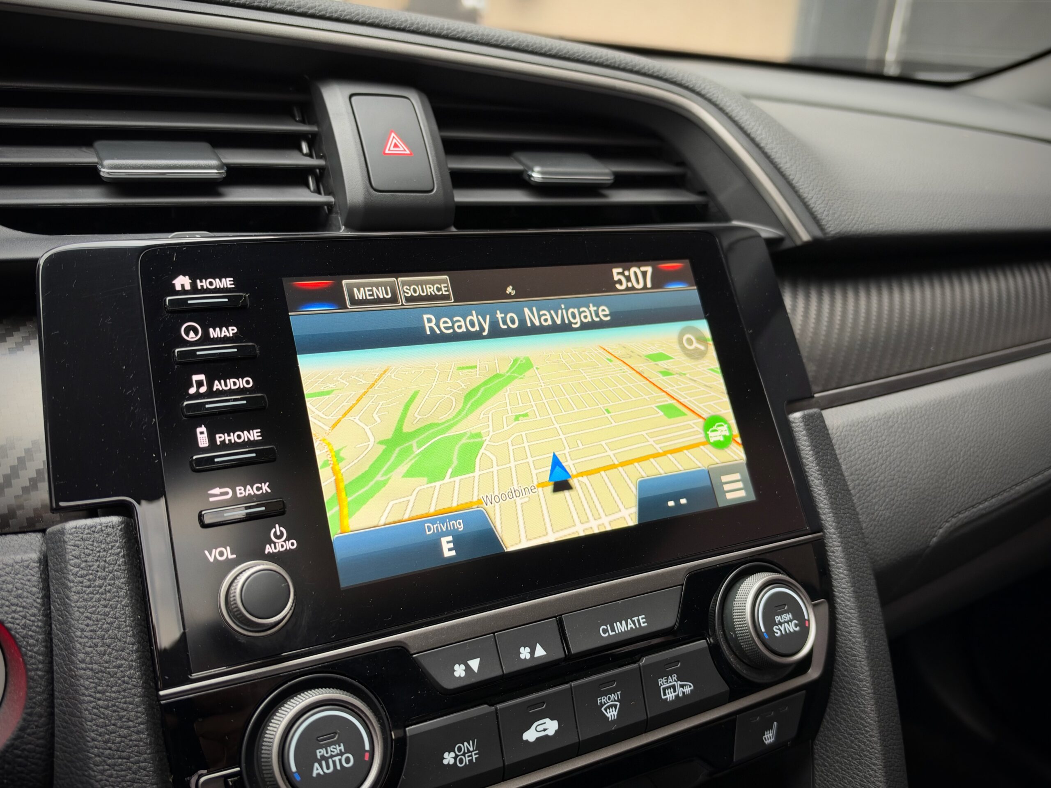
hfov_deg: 60.0
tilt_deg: -18.5
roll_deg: -6.0
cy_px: 394
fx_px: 911
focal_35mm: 30
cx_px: 526
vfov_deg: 46.8
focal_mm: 6.93
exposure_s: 1/60
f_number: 1.8
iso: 200
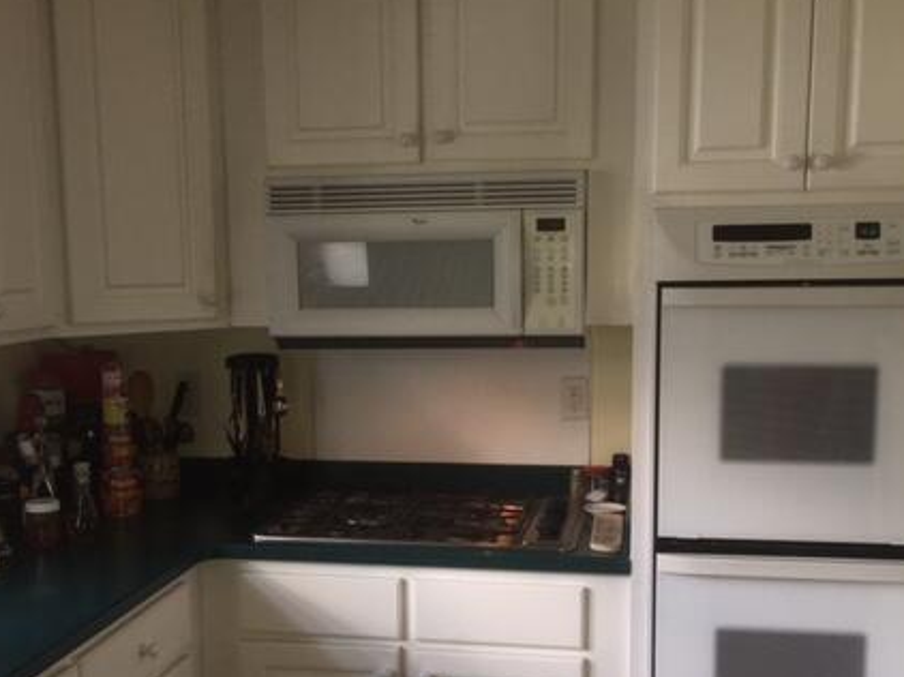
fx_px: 1148
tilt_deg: -8.3
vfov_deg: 32.7
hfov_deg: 43.0
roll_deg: +0.0
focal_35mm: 44
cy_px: 431
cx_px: 454
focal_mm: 4.15
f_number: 2.2
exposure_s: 1/30
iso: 40
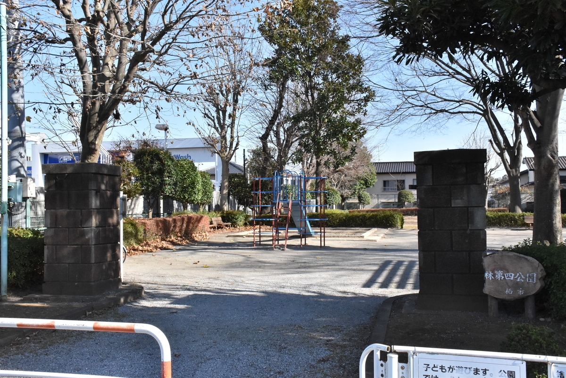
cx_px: 283
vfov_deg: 36.9
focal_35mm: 36
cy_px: 189
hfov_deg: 53.1
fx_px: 566
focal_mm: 24
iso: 2000
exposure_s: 1/4000
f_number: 8
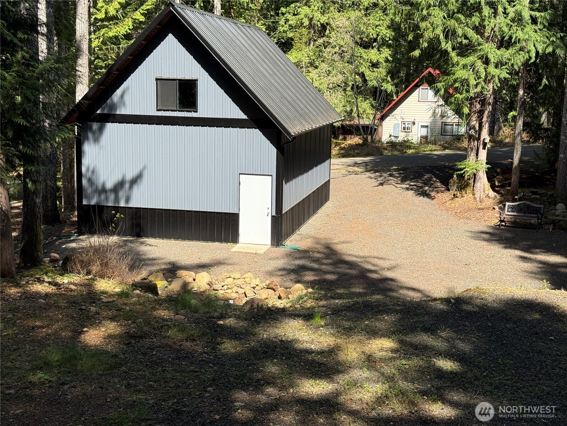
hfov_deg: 39.7
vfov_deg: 30.3
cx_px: 284
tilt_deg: -9.4
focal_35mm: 48
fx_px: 786
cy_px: 213
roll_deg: -1.2
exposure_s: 1/1429
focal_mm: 6.76
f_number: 1.78
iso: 64
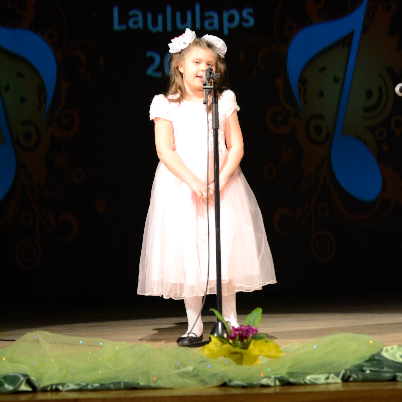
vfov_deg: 16.5
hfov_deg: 16.5
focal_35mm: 106
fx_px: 1388
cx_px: 202
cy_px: 144
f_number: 4.5
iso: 1600
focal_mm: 55
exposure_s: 1/50
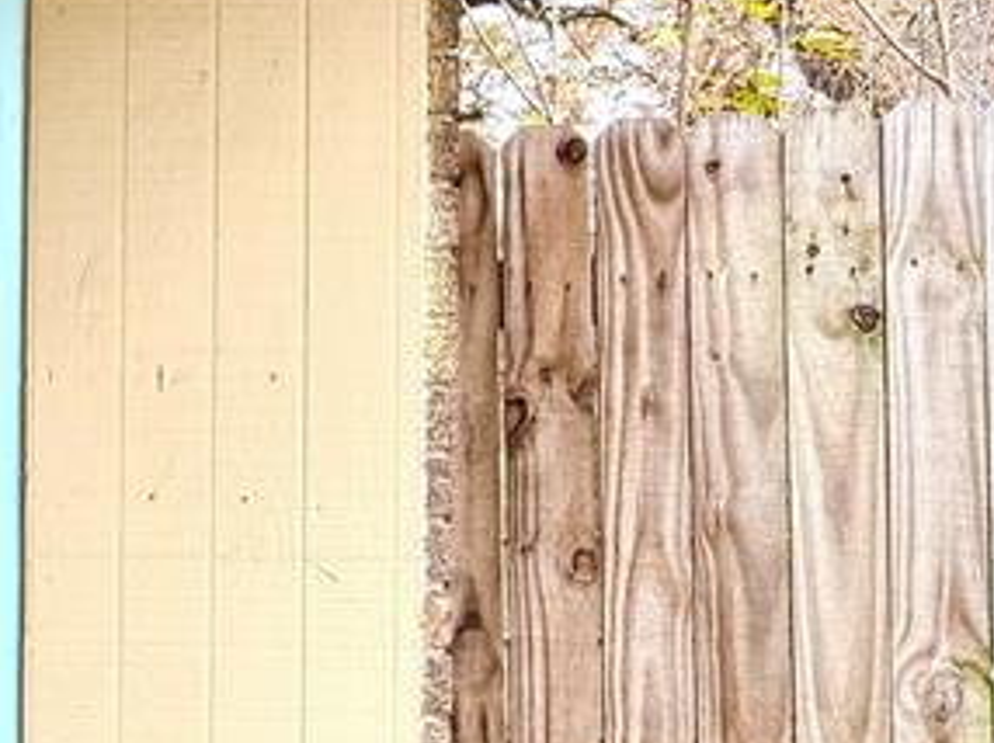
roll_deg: +0.0
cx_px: -737
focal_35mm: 86
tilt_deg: -0.2
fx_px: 2467
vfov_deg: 17.1
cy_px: 448
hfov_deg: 18.4
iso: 80
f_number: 1.78
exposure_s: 1/233
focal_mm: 6.76
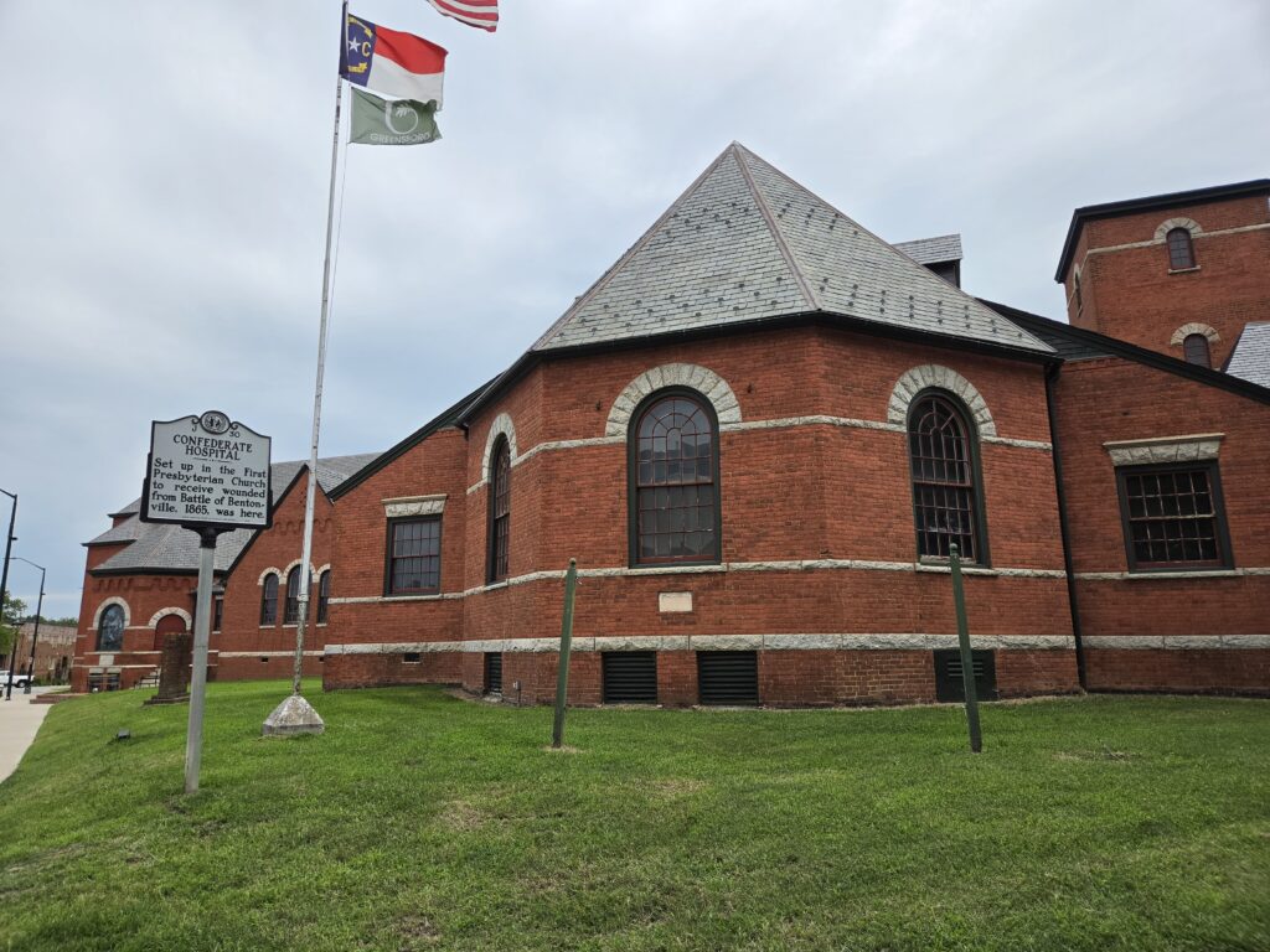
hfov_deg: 73.9
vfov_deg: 58.9
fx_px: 844
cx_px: 635
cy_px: 476
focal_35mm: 23
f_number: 1.8
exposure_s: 1/5860
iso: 80
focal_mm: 5.4
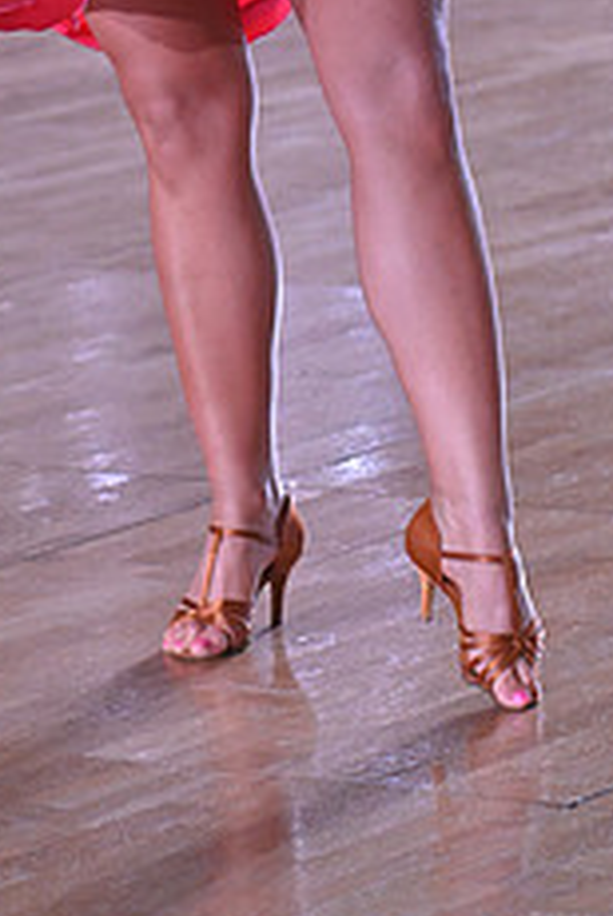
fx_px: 7053
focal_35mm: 277
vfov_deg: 7.4
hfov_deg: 5.0
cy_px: -163
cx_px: 137
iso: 4000
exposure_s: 1/320
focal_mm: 110
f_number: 5.6
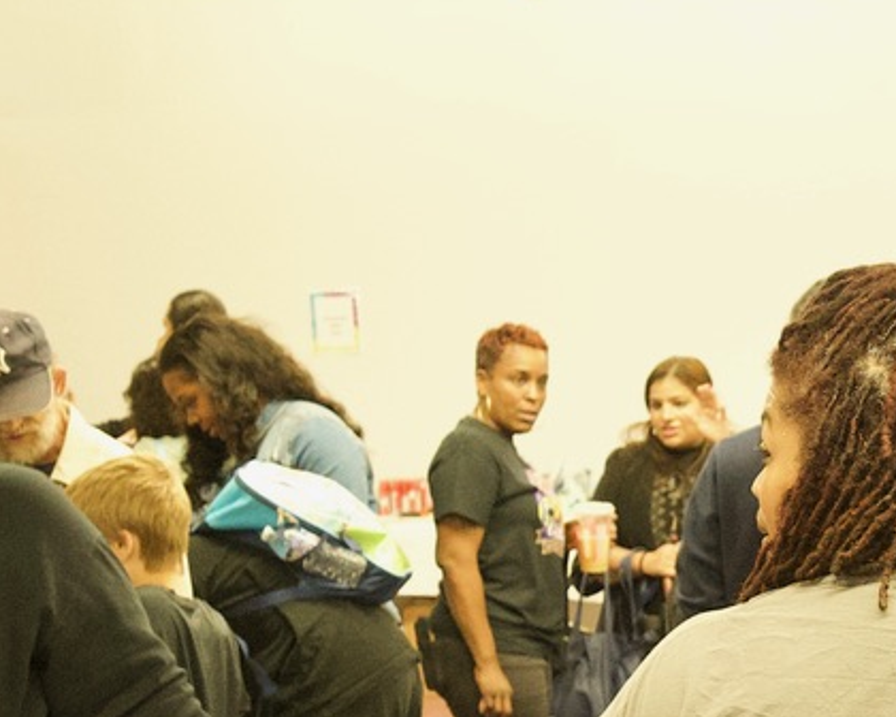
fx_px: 2731
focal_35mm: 103
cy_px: 591
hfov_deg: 17.7
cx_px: 1088
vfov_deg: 14.8
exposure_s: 1/80
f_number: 3.2
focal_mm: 20
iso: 4000
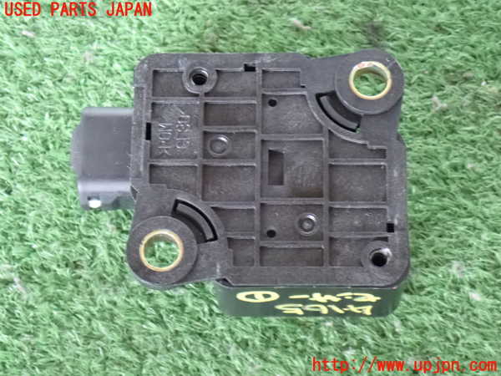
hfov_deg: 19.6
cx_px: 250
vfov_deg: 14.8
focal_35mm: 100
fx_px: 1447
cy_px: 188
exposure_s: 1/15
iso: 1600
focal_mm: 18
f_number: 4.9
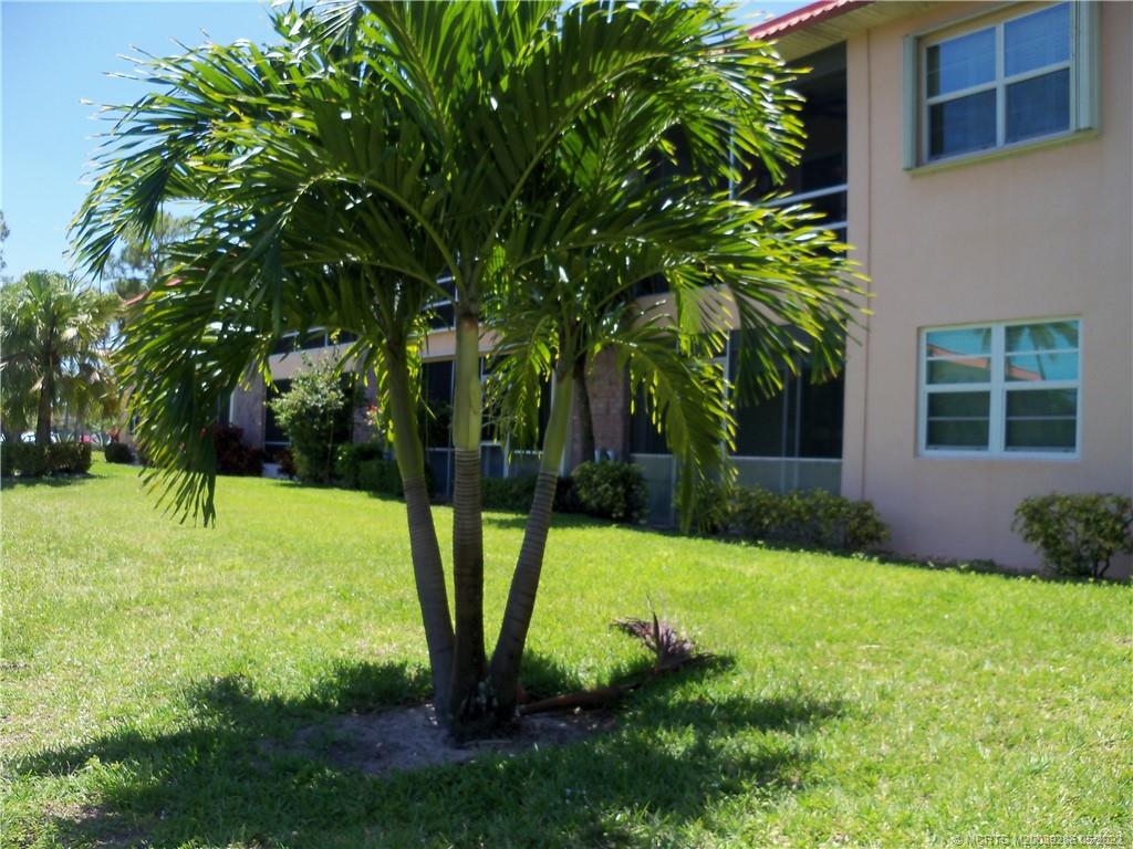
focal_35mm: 35
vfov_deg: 40.7
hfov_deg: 52.6
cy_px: 424
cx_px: 566
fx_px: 1146
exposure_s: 1/400
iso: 80
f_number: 3.5
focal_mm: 6.2
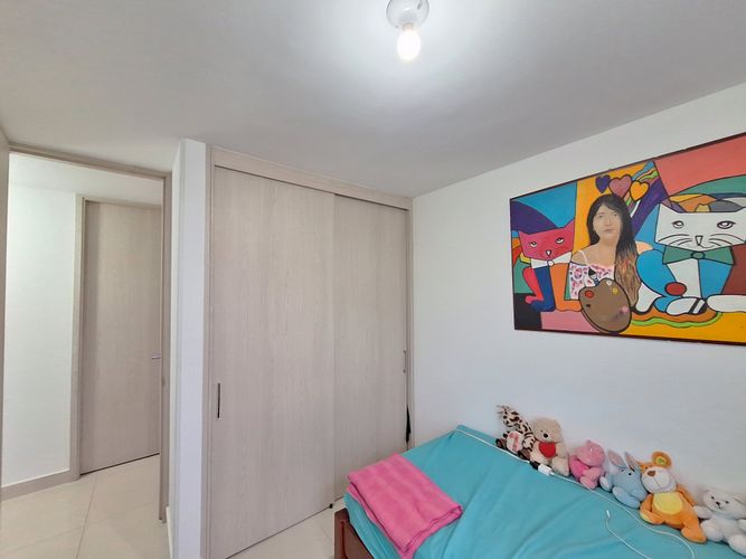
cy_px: 280
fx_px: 280
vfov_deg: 89.9
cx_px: 373
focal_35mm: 13
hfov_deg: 106.2
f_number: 2.2
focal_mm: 1.74
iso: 200
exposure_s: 1/24
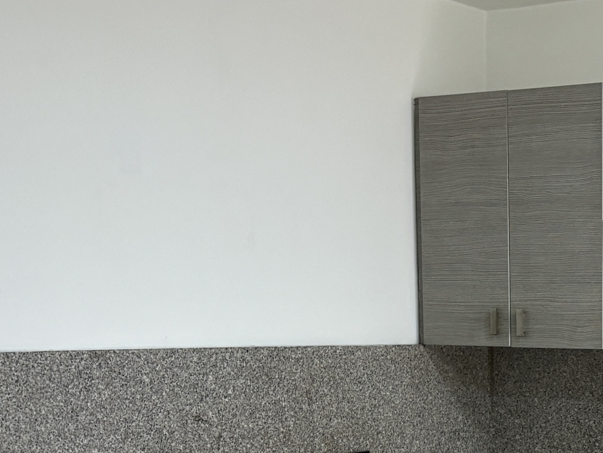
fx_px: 1568
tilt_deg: -8.9
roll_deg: -0.4
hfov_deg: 21.0
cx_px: 616
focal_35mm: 90
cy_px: 571
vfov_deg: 15.7
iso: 160
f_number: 1.6
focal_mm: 5.96
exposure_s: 1/60
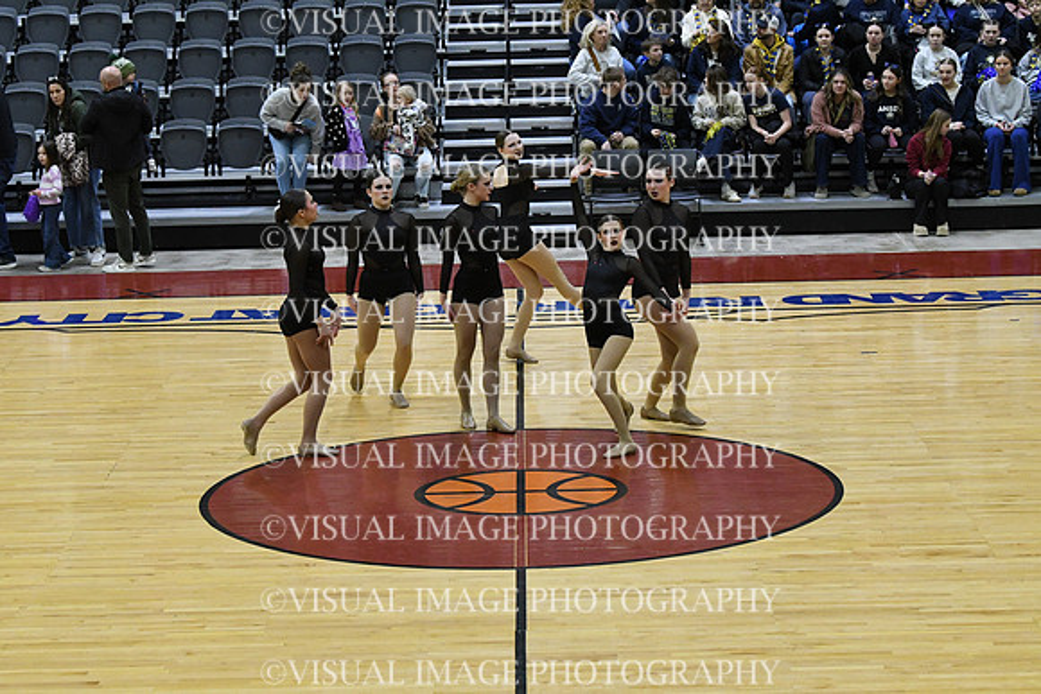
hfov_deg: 19.5
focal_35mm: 105
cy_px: 347
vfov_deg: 13.0
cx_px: 520
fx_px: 3037
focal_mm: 70
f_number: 4
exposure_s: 1/500
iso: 5000
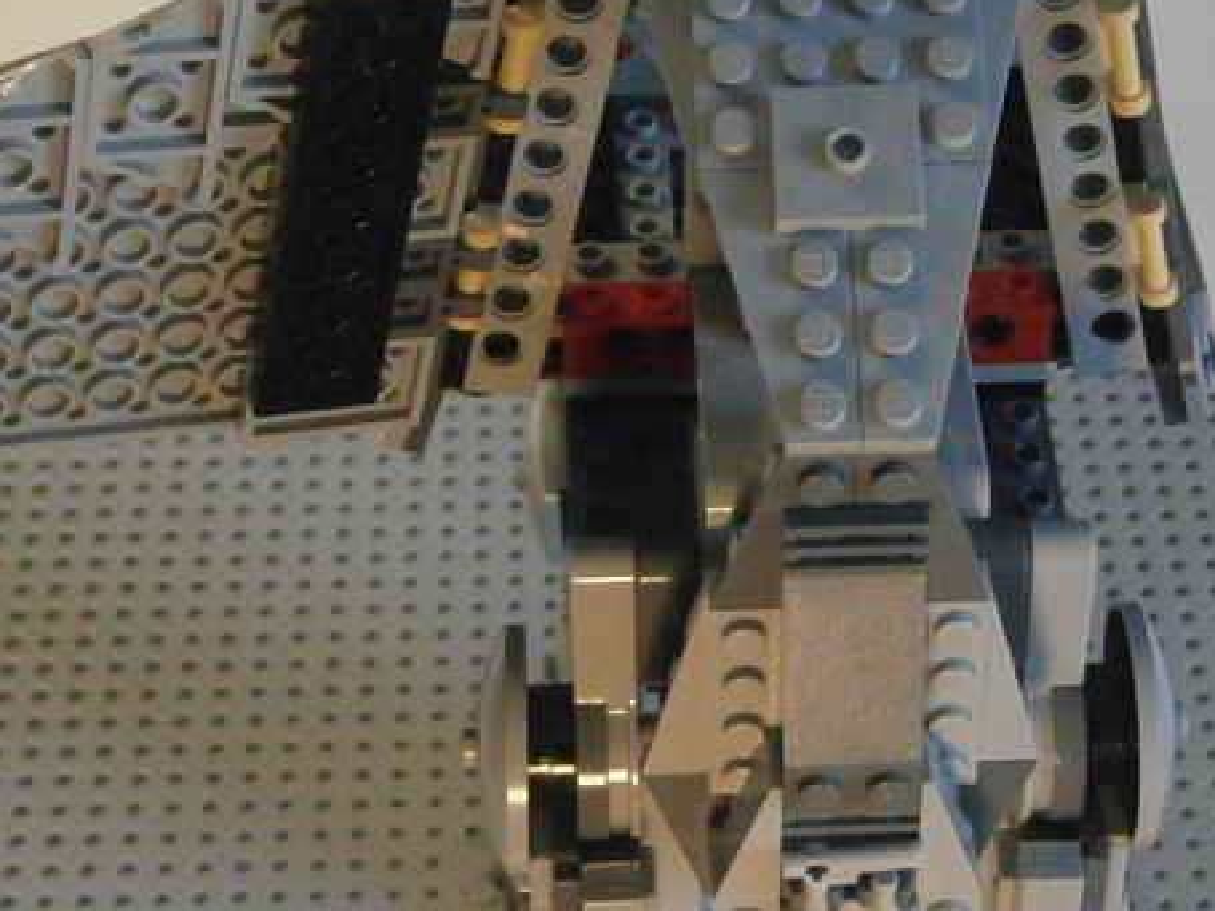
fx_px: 3263
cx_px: 764
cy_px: 319
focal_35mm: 93
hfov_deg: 21.0
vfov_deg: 15.9
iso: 800
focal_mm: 8.3
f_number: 3.4
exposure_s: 1/100
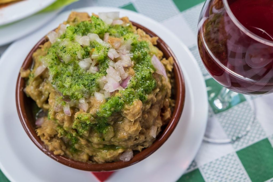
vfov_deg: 24.2
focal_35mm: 56
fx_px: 425
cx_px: 136
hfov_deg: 35.6
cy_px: 91
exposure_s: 1/160
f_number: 4.5
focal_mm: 37.4
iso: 200
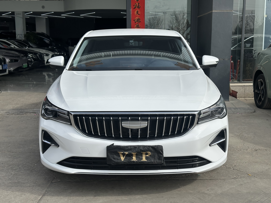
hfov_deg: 39.7
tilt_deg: -9.1
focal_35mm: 48
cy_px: 102
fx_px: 376
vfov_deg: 30.3
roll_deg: +0.4
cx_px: 136
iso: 64
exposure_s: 1/4184
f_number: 1.78
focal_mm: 6.86
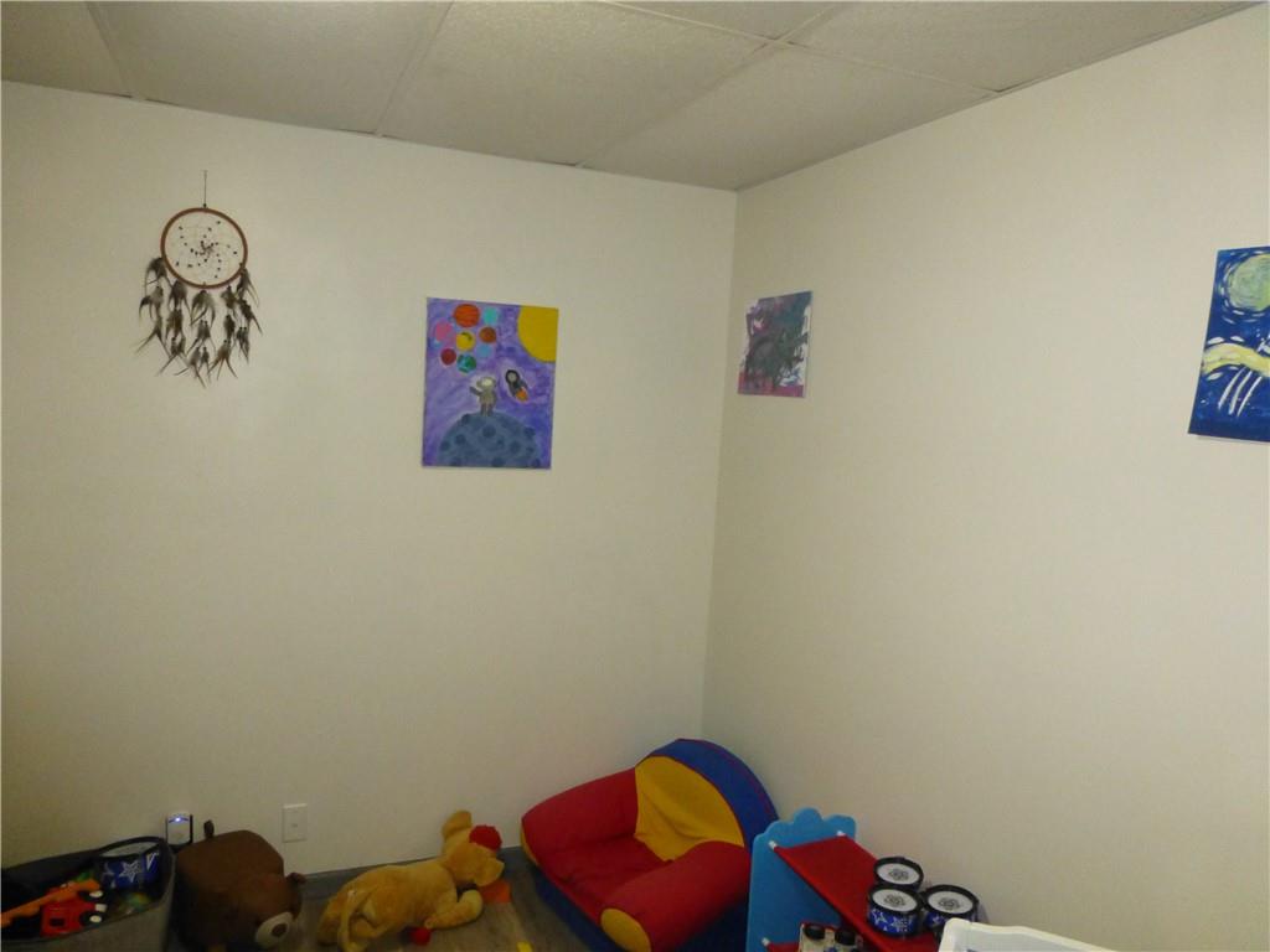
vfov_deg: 56.8
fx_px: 881
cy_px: 476
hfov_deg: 71.6
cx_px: 635
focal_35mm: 24
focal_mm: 4.3
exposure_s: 1/60
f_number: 3.3
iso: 800
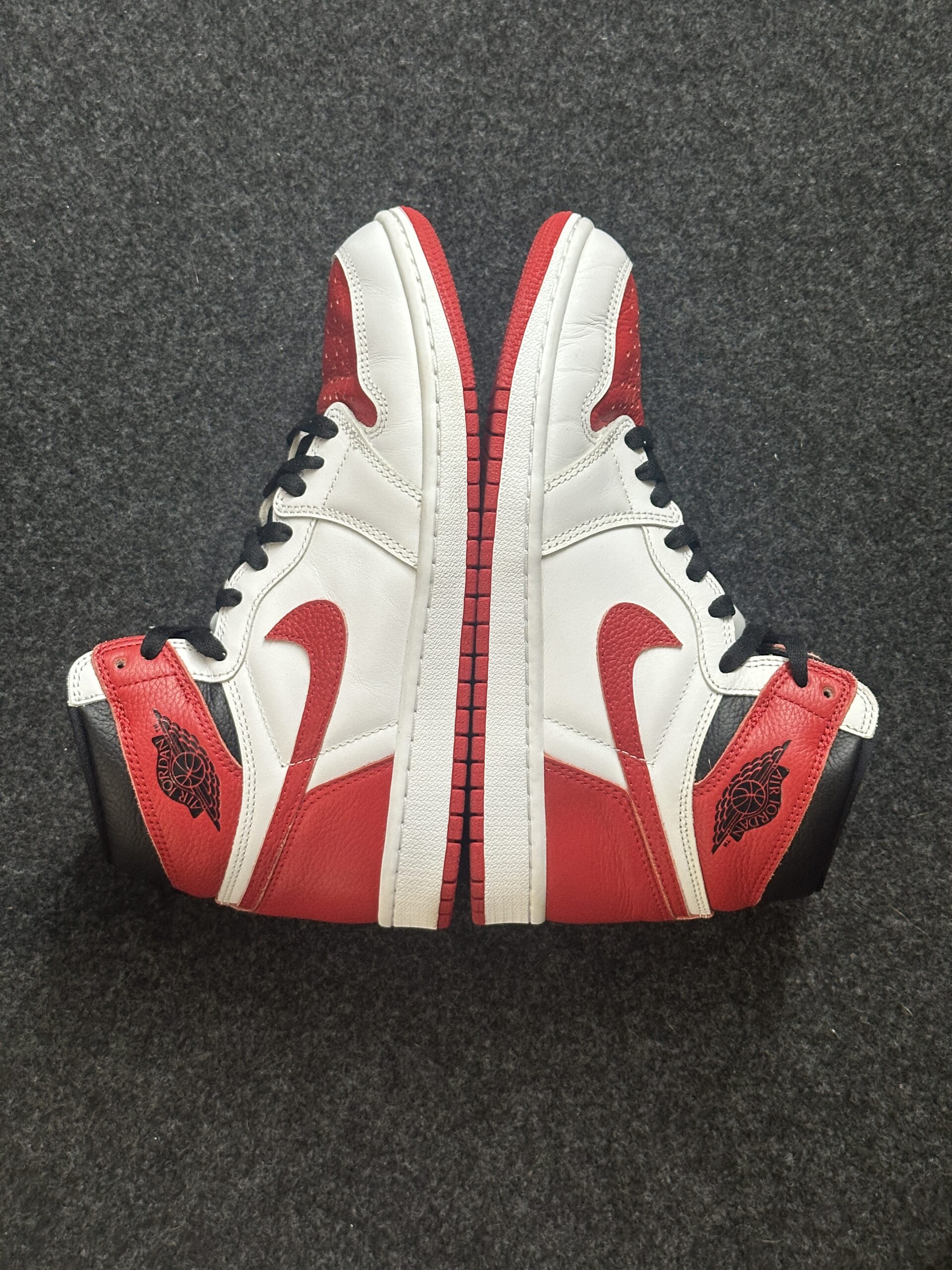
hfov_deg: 30.3
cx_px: 476
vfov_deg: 39.7
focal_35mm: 48
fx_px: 1760
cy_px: 635
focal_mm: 6.86
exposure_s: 1/50
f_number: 1.78
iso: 250
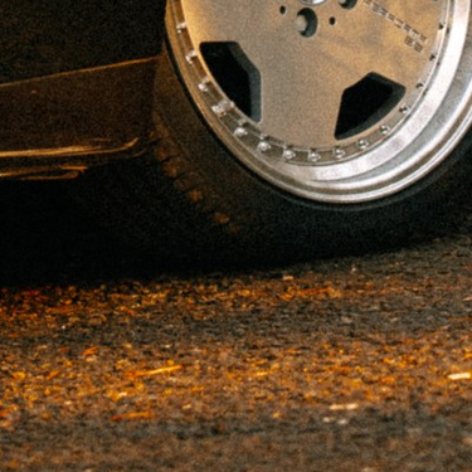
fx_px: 18111
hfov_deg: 1.5
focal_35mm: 1174
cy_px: -913
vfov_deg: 1.5
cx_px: 6
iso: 125
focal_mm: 135
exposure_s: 1/160
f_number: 2
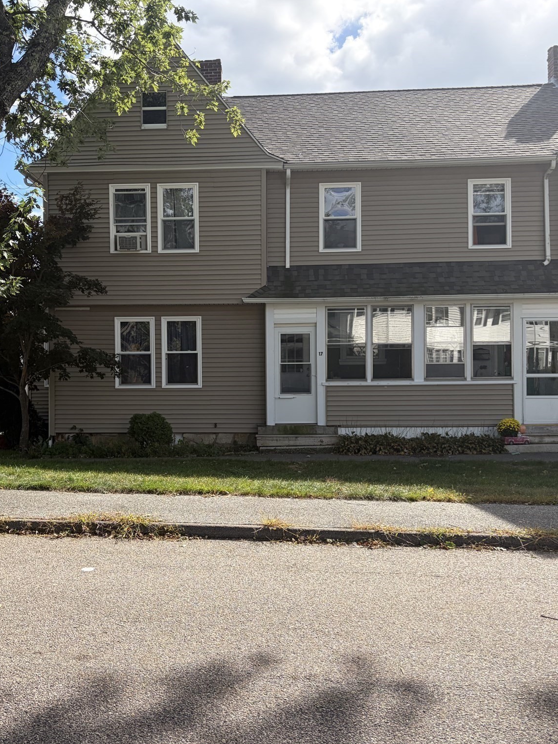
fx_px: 752
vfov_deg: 52.6
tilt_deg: +0.0
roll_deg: +1.1
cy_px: 375
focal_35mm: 35
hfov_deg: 40.5
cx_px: 223
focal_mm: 5.96
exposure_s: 1/2012
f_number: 1.6
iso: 64
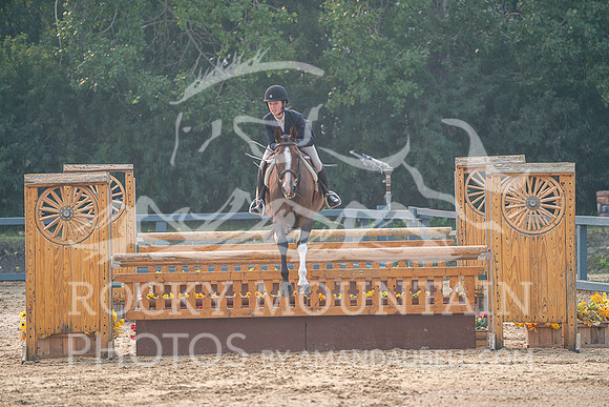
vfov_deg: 3.4
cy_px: 204
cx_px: 304
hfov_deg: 5.2
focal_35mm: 400
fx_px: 6768
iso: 500
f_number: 5.6
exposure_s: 1/640
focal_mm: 400
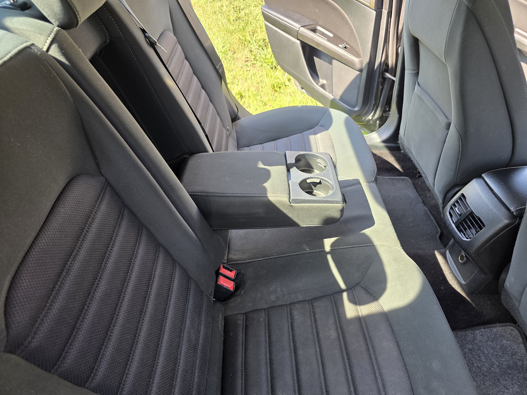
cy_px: 198
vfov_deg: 58.9
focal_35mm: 23
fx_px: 350
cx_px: 264
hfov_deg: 73.9
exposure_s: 1/180
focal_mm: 6.3
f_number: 1.7
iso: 125
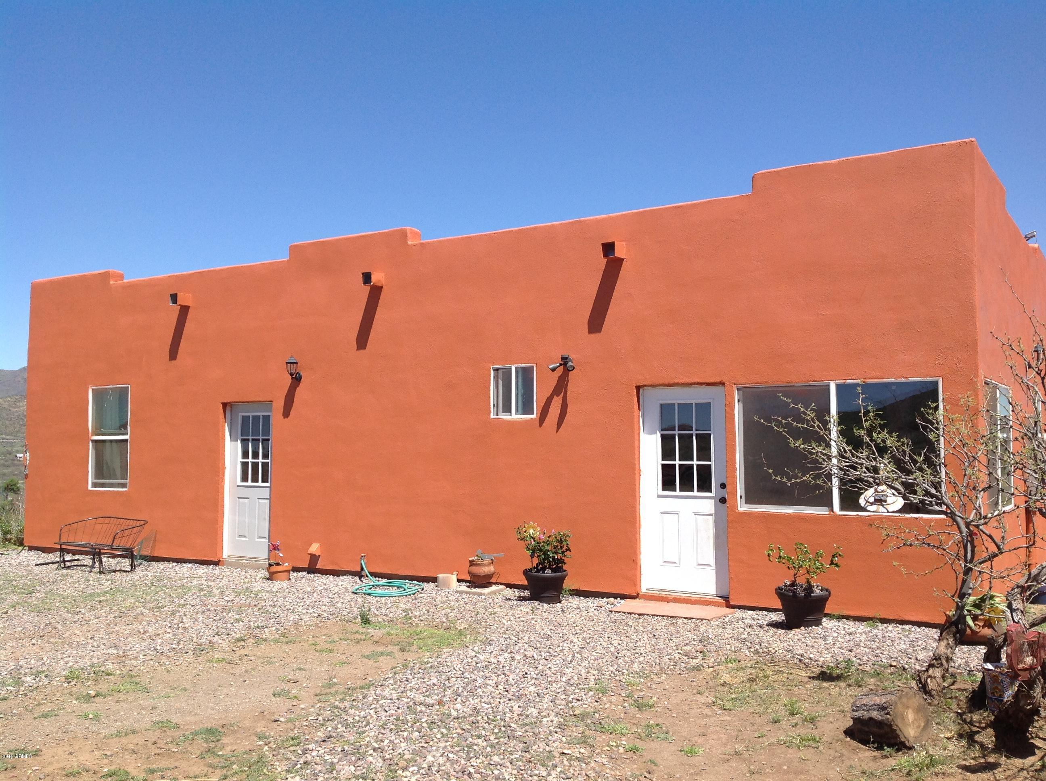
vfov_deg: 40.6
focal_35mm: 35
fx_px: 1056
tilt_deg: +1.9
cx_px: 523
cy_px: 390
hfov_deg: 52.7
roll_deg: -2.2
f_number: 2.4
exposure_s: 1/1779
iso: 50
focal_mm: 4.28
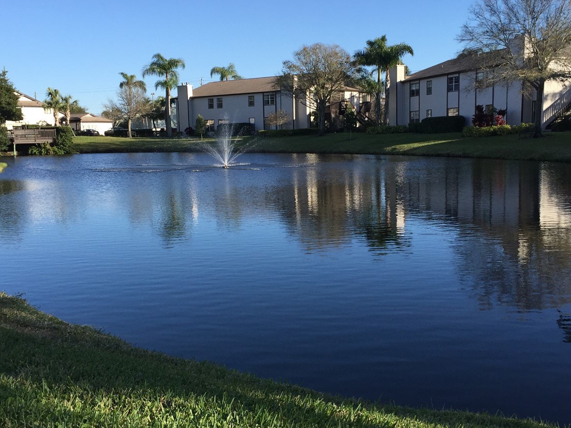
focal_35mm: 41
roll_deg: +0.8
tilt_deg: -7.3
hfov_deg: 45.8
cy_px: 235
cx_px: 285
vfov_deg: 35.1
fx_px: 676
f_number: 2.2
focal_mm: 4.15
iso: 32
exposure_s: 1/1276
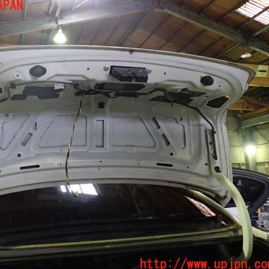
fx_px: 317
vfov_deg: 46.0
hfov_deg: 45.5
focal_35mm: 36
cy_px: 135
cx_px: 95
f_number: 2.3
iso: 500
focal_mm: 5.4
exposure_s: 1/30
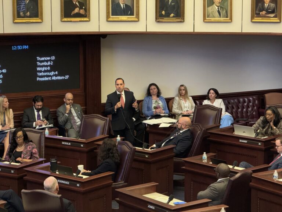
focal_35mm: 120
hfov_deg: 16.4
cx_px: 141
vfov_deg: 12.3
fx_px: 978
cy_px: 106
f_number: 2.8
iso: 640
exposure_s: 1/60
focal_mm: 15.66
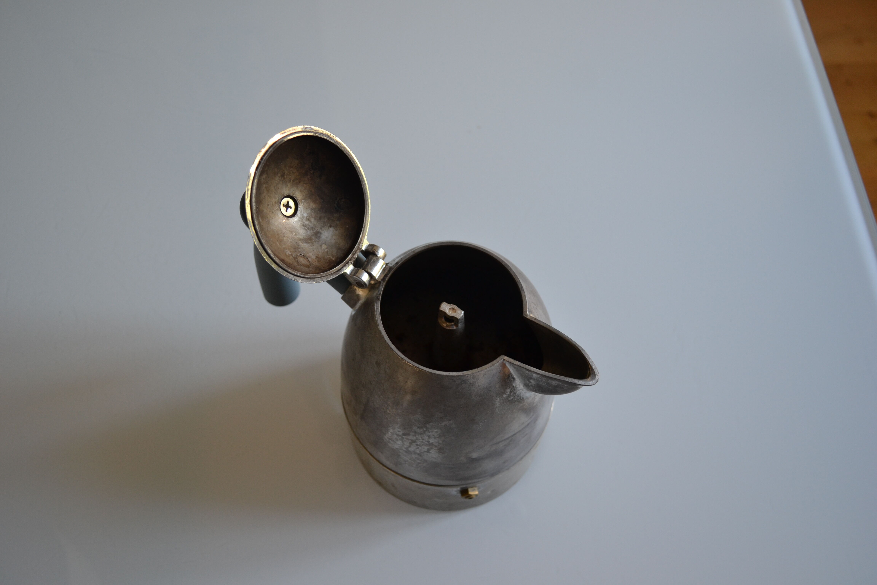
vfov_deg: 40.0
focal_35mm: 33
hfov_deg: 57.2
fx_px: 804
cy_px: 292
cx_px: 438
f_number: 4
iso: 400
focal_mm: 22
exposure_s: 1/40
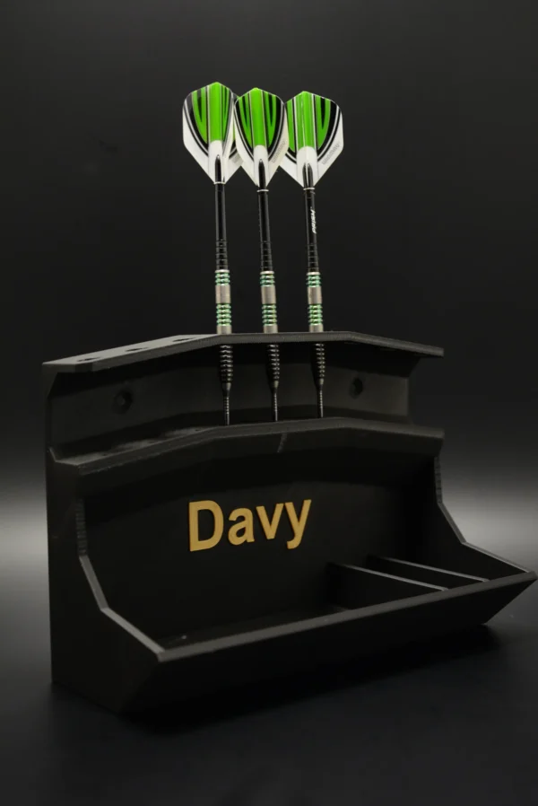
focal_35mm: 52
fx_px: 1175
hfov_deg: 25.8
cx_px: 269
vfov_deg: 37.8
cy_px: 403
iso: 900
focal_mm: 35
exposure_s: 1/30
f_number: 4.5
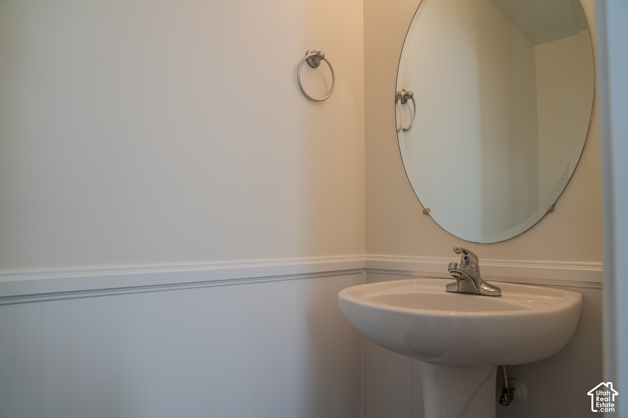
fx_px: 419
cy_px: 209
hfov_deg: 73.7
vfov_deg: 53.1
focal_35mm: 24
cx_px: 314
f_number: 4
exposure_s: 1/160
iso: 250
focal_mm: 24
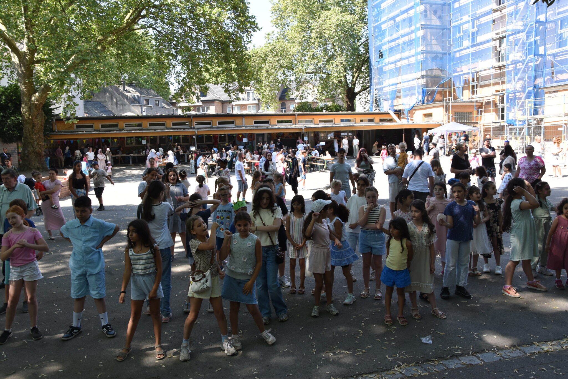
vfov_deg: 41.7
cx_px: 284
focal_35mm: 32
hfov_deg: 59.5
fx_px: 497
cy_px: 190
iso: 400
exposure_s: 1/250
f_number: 8
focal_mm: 21
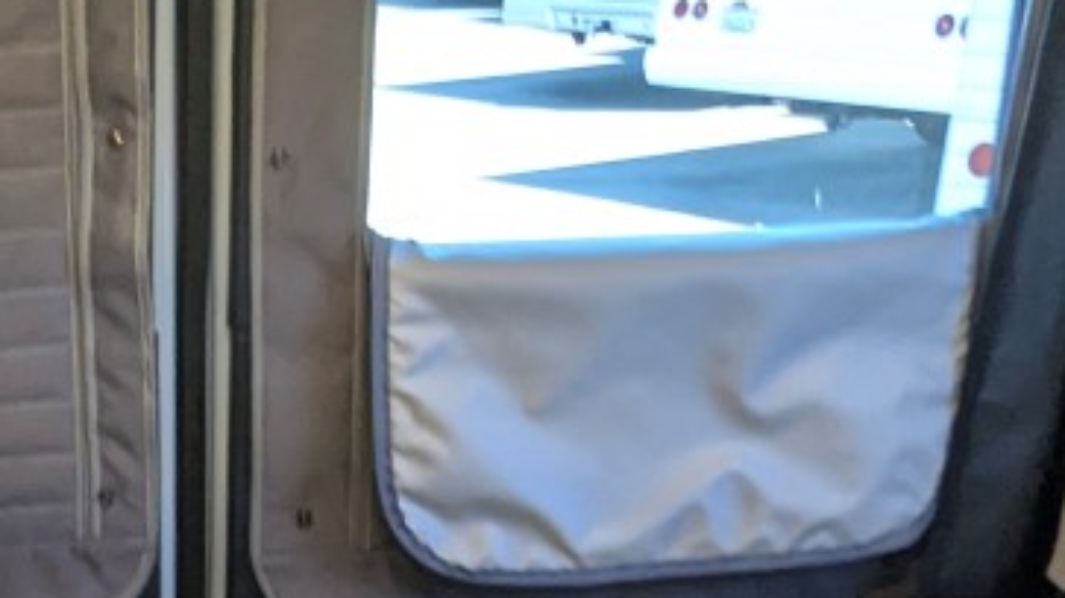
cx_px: 113
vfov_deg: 16.2
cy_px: 935
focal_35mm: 67
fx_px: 1892
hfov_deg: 30.1
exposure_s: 1/32.8
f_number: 2.2
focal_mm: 2.35
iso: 134
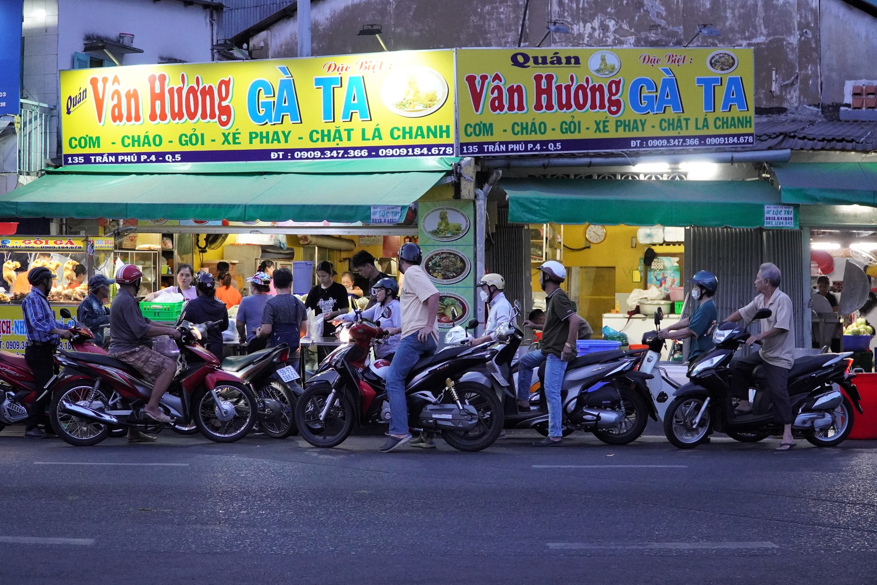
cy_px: 288
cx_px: 415
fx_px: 1304
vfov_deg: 25.3
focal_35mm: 54
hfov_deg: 37.2
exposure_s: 1/160
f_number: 4
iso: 3200
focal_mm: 33
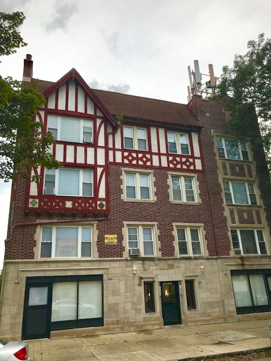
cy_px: 180
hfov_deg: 49.7
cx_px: 136
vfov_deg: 63.4
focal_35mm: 28
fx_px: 292
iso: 20
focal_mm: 3.99
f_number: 1.8
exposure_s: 1/532
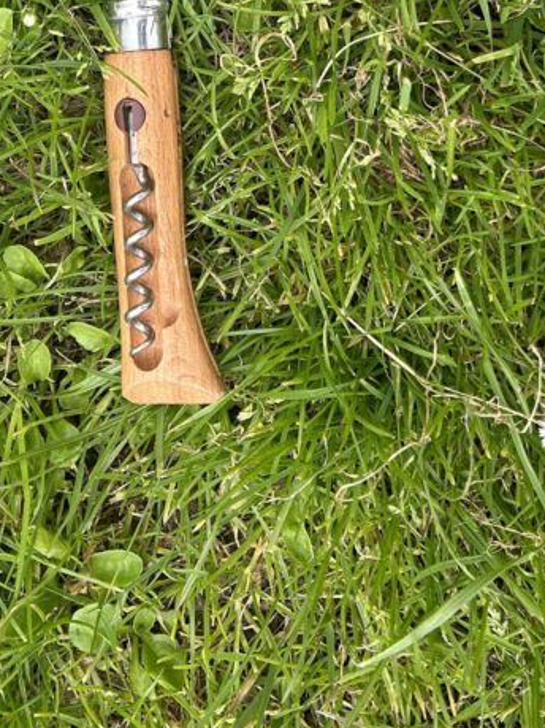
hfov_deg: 25.2
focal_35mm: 58
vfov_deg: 30.0
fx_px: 1218
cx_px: 276
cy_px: -65
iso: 50
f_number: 1.5
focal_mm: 5.7
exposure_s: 1/499
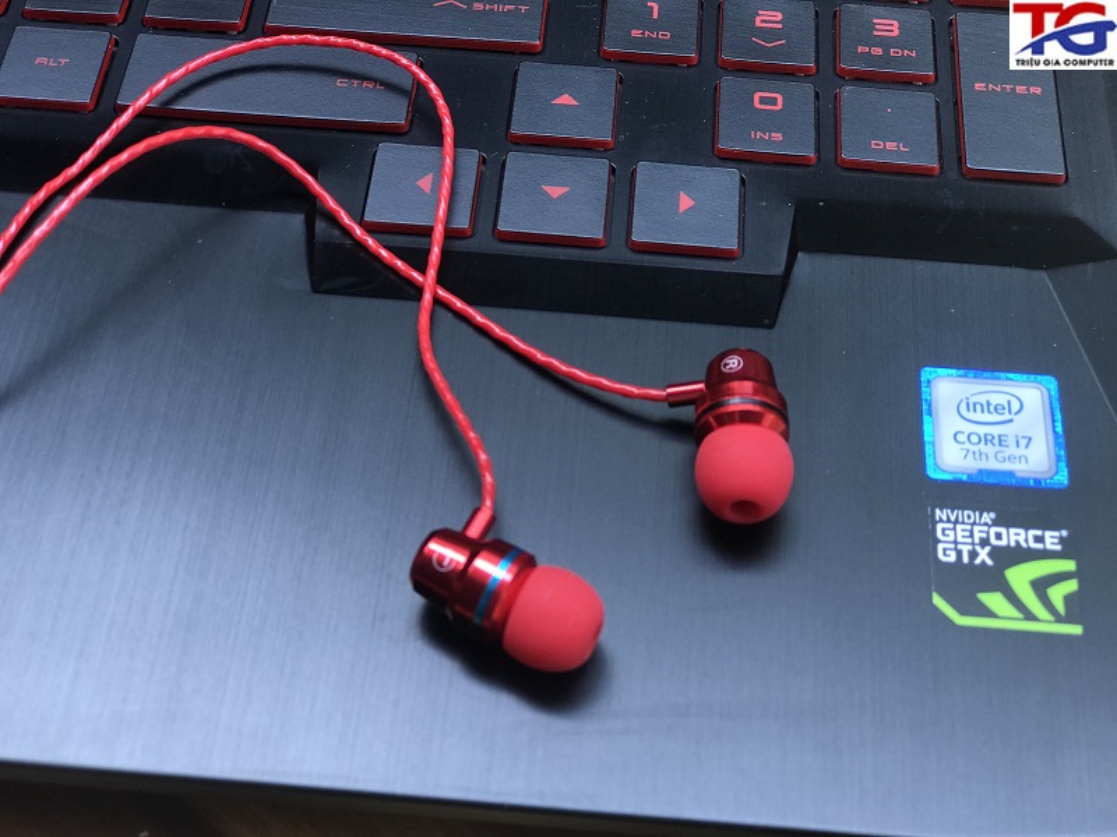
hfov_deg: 33.8
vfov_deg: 25.7
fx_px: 1839
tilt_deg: -55.4
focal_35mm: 57
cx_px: 558
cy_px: 418
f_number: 2.8
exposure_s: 1/50
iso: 20
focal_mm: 6.6
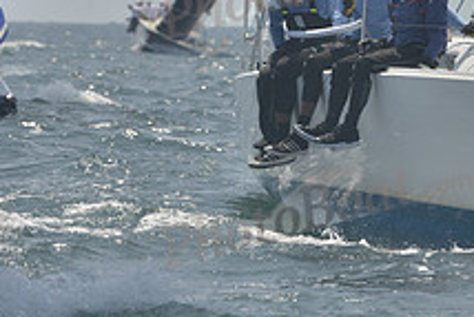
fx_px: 8551
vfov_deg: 2.1
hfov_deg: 3.2
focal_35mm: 649
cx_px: 589
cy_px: 65
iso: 280
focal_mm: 240
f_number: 8
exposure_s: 1/1250
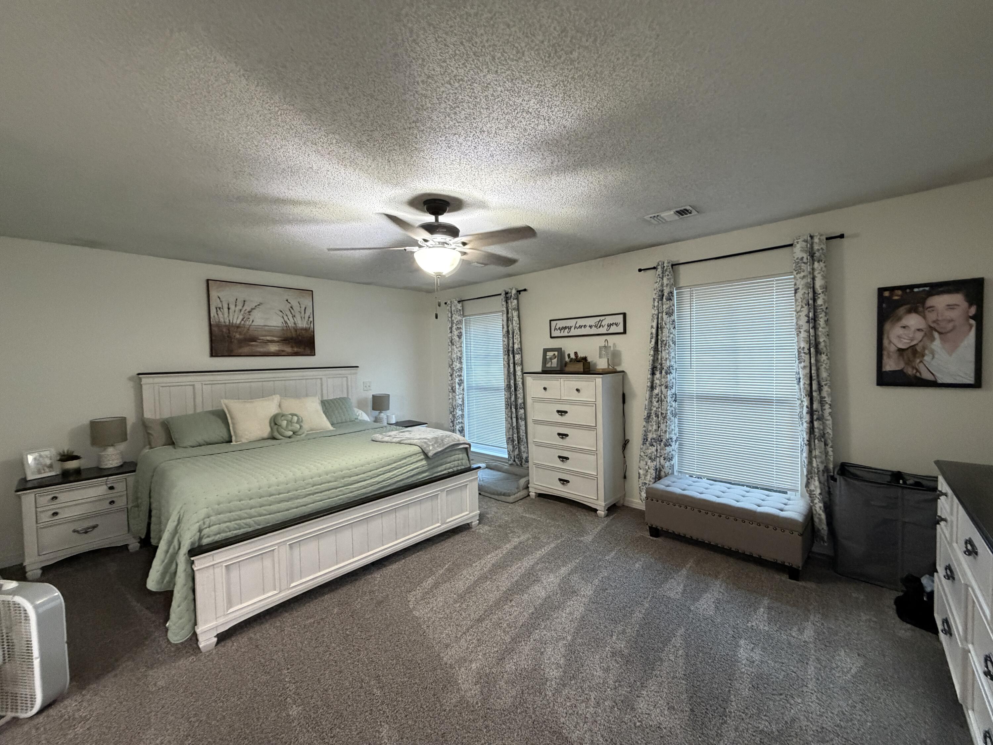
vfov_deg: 85.7
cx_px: 496
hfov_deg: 102.1
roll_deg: +1.8
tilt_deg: -3.0
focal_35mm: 14
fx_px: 402
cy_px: 372
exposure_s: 1/60
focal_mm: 2.22
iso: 500
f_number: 2.2
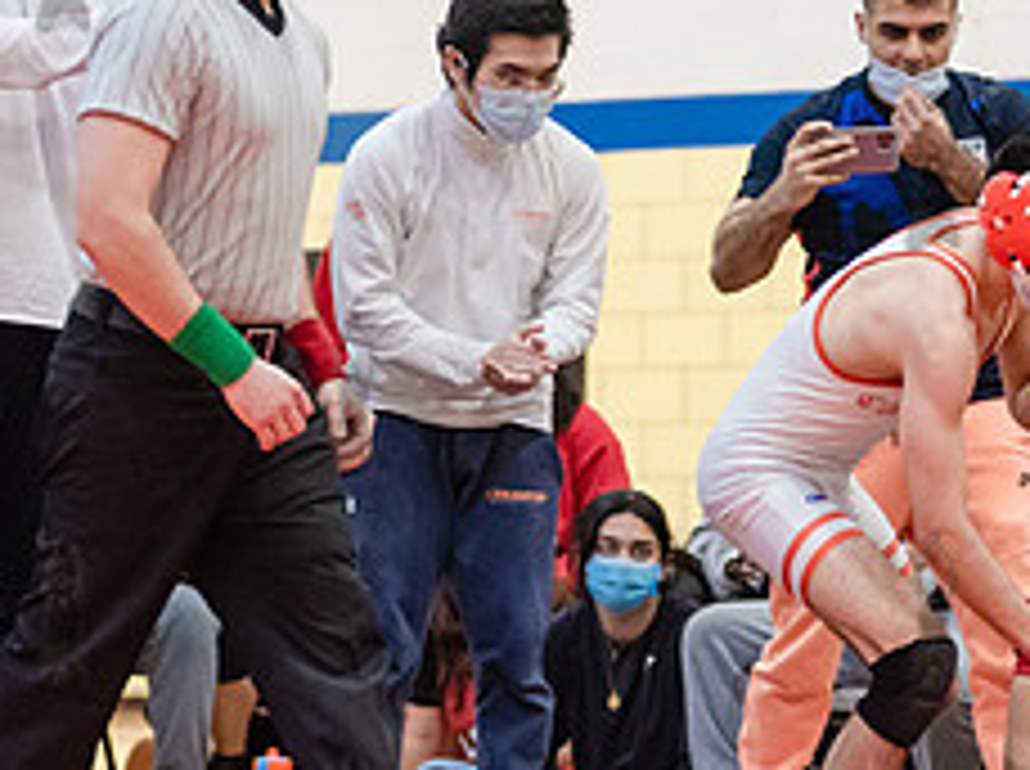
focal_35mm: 244
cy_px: 606
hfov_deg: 8.1
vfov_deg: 6.1
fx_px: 7249
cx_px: 931
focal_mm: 100
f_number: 3.5
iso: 4000
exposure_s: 1/400
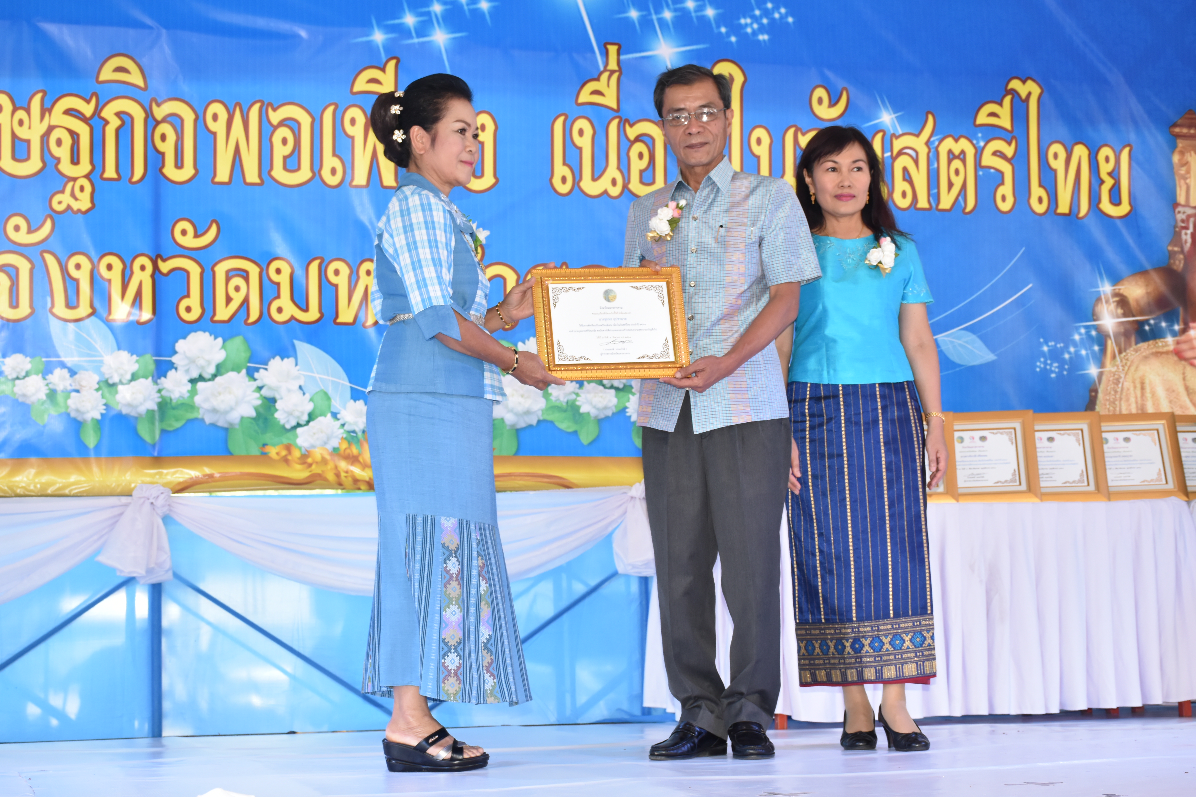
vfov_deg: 21.6
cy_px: 398
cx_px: 598
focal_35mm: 63
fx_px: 2093
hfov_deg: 31.9
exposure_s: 1/200
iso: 800
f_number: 7.1
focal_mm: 42
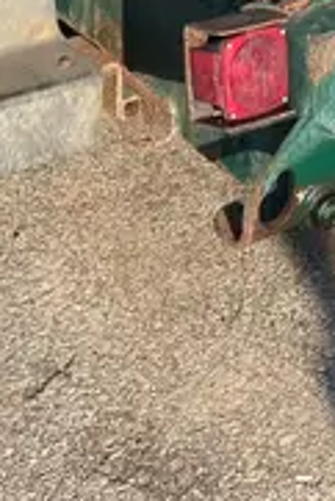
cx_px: 185
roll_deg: -1.9
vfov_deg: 15.8
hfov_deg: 11.6
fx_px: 1644
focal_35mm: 118
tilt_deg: -13.3
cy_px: -262
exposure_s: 1/1517
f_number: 1.8
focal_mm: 3.99
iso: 32
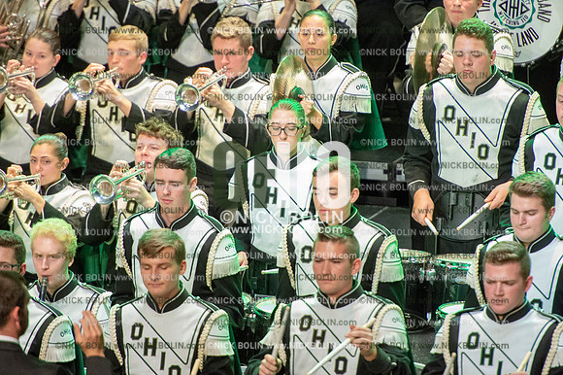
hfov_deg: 5.2
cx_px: 282
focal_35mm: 400
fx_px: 6252
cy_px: 188
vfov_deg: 3.4
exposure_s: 1/320
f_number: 5.6
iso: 8000
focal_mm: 400
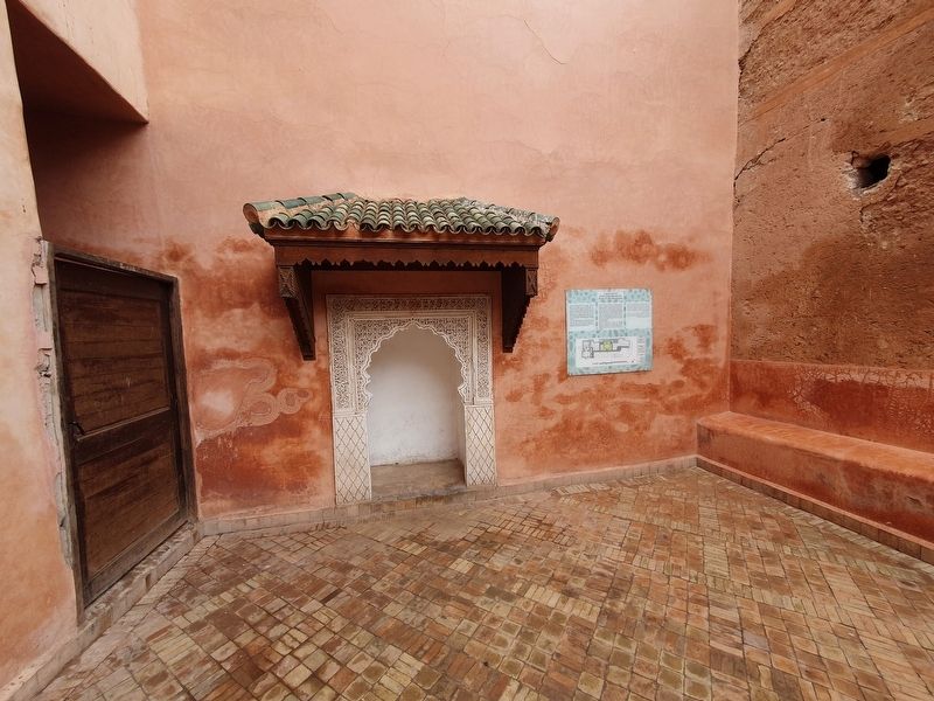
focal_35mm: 13
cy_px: 350
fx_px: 351
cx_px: 467
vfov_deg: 89.9
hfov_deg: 106.2
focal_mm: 1.8
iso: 50
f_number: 2.2
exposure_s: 1/120
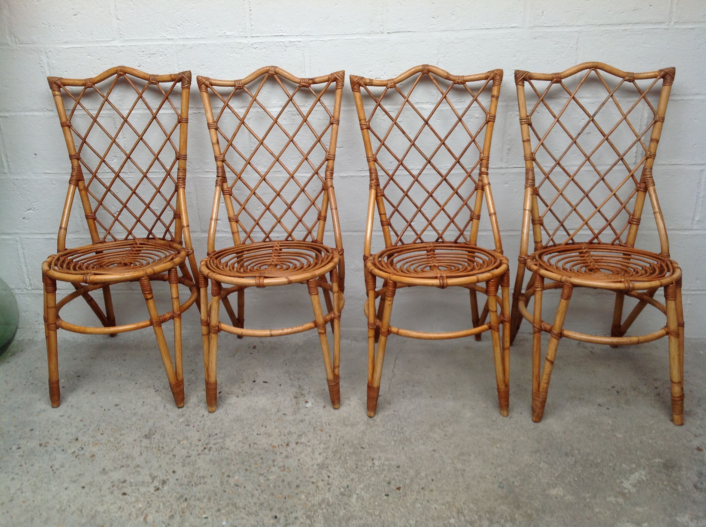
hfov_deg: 52.7
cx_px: 353
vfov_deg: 40.6
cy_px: 264
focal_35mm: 35
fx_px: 713
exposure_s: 1/30
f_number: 2.4
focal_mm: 4.28
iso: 80
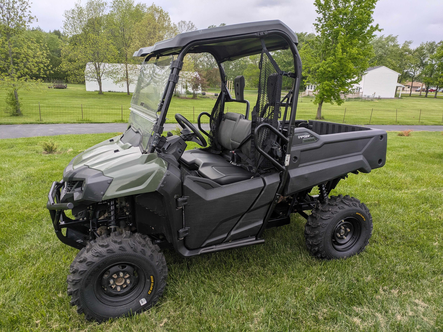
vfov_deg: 54.9
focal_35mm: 25
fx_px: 320
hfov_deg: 69.4
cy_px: 166
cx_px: 222
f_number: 1.89
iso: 47
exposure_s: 1/308
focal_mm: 5.43
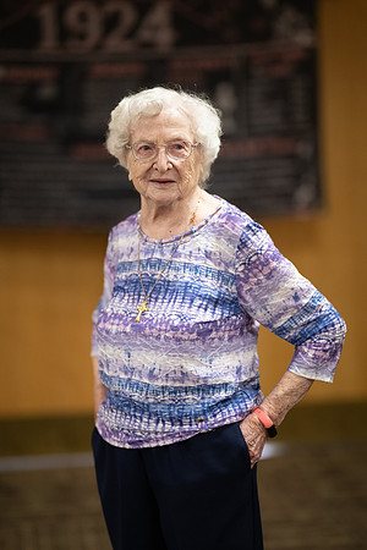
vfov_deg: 23.9
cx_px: 184
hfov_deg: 16.1
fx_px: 1300
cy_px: 275
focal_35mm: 85
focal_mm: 85
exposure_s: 1/500
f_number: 1.2
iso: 1600
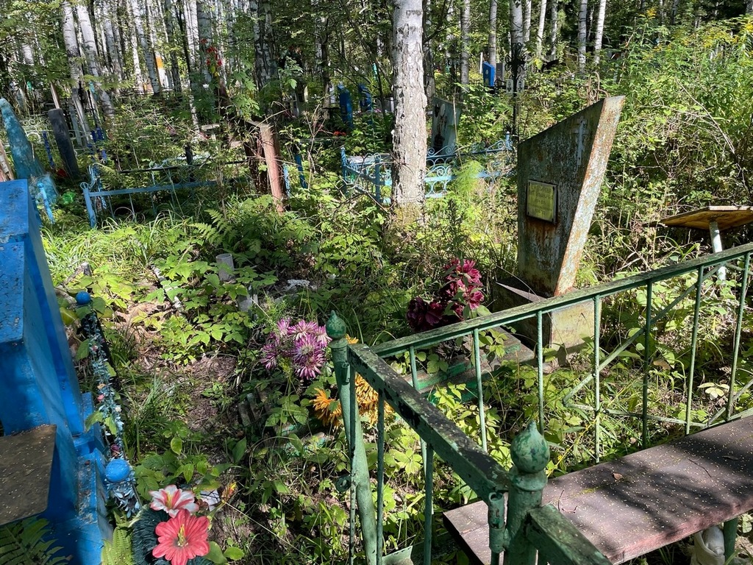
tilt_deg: -19.8
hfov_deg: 67.3
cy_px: 282
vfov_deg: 53.1
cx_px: 376
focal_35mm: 26
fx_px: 566
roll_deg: +0.0
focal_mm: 4.2
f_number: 1.6
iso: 32
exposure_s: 1/336
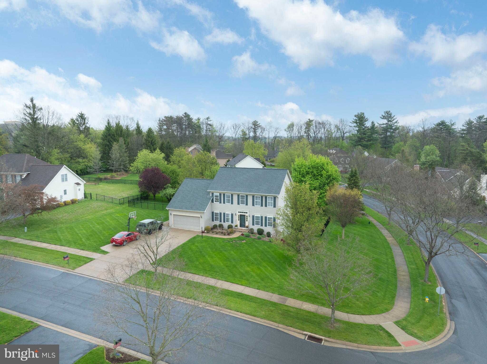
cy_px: 182
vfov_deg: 56.8
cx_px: 244
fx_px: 337
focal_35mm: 24
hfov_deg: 71.6
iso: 200
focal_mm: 12.29
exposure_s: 1/80
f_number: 6.3
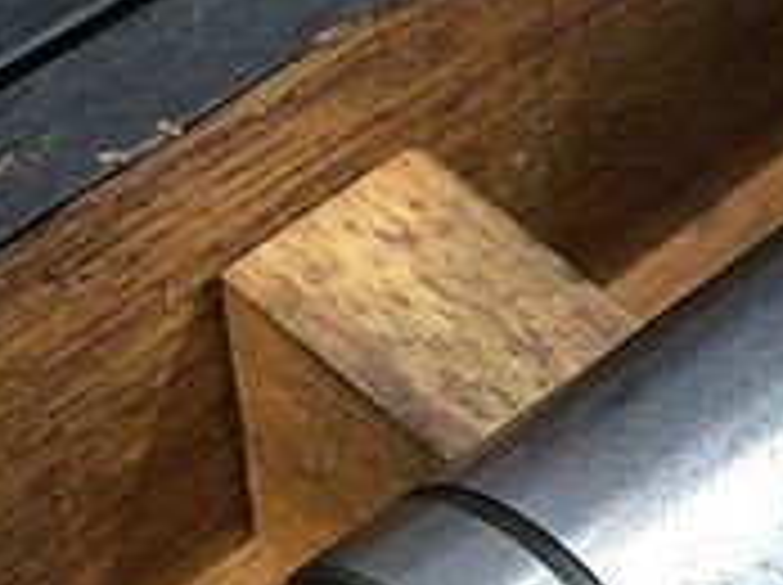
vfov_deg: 14.1
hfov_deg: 18.9
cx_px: 626
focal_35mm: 103
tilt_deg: -55.6
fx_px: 2327
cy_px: 567
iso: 80
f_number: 1.8
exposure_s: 1/17
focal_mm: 3.99
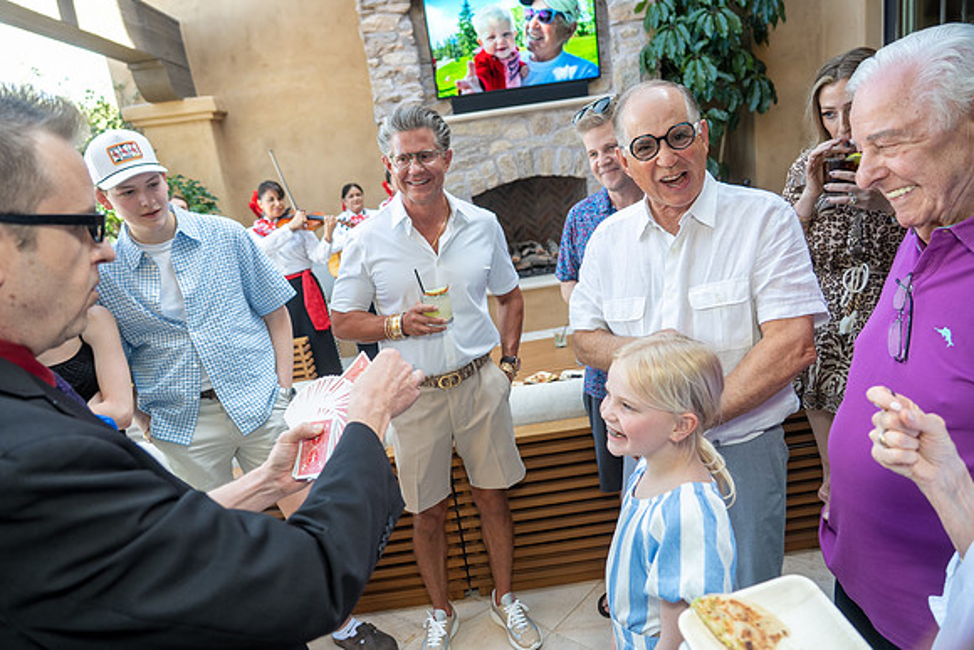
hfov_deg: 73.7
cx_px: 487
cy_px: 325
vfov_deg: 53.2
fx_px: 649
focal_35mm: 24
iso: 400
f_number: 4
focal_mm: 24
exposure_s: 1/200
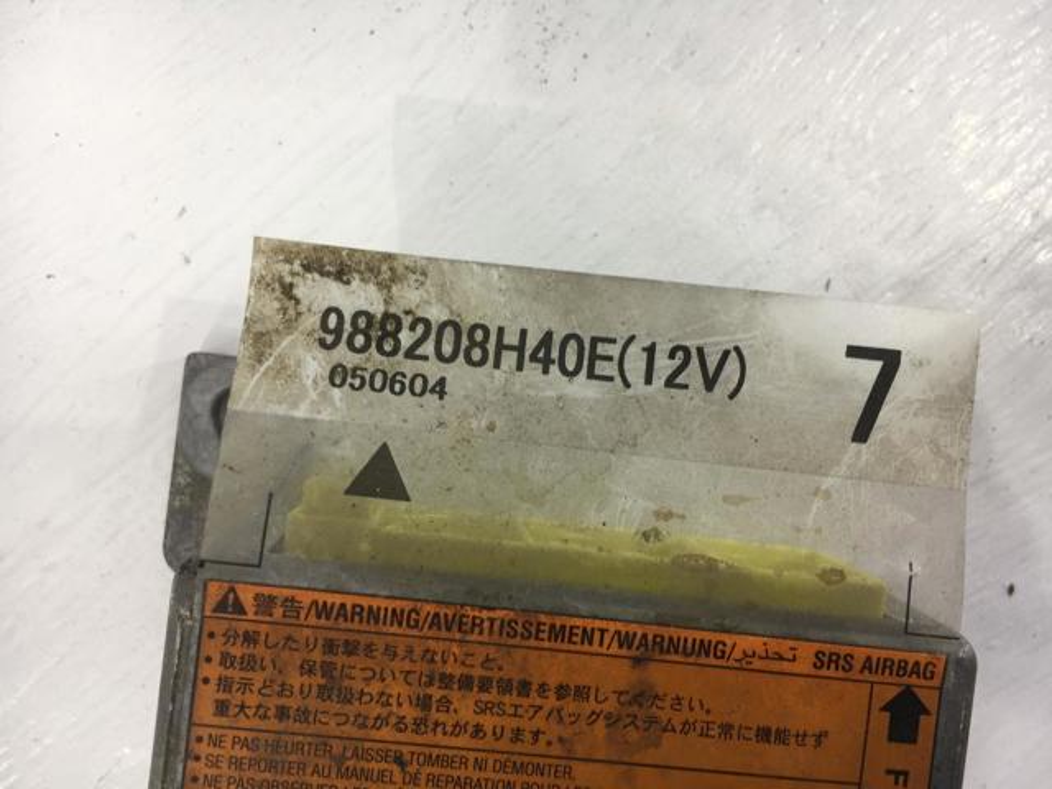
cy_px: 394
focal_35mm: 29
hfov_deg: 61.7
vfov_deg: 48.2
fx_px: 881
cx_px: 526
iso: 32
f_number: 2.2
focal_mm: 4.15
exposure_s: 1/50
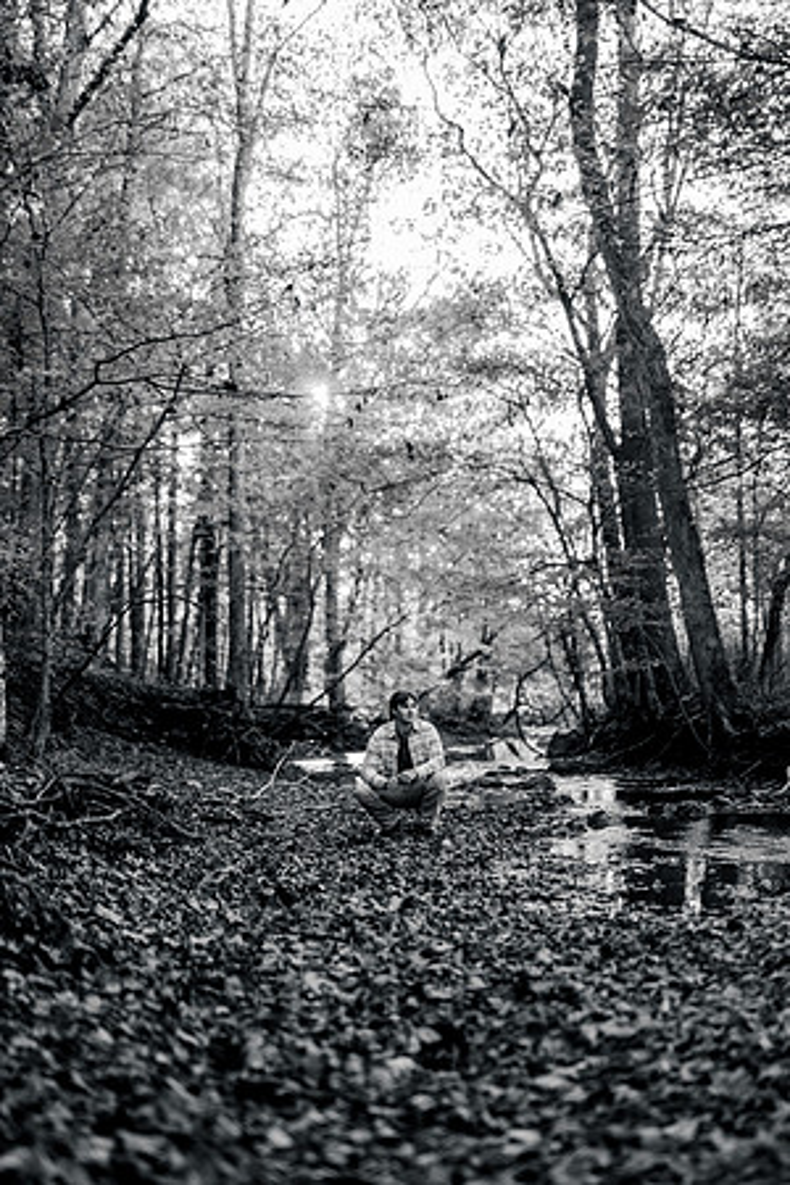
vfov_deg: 39.6
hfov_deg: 27.0
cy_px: 592
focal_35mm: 50
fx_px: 1646
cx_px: 395
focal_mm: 50
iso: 200
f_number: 1.4
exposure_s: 1/250
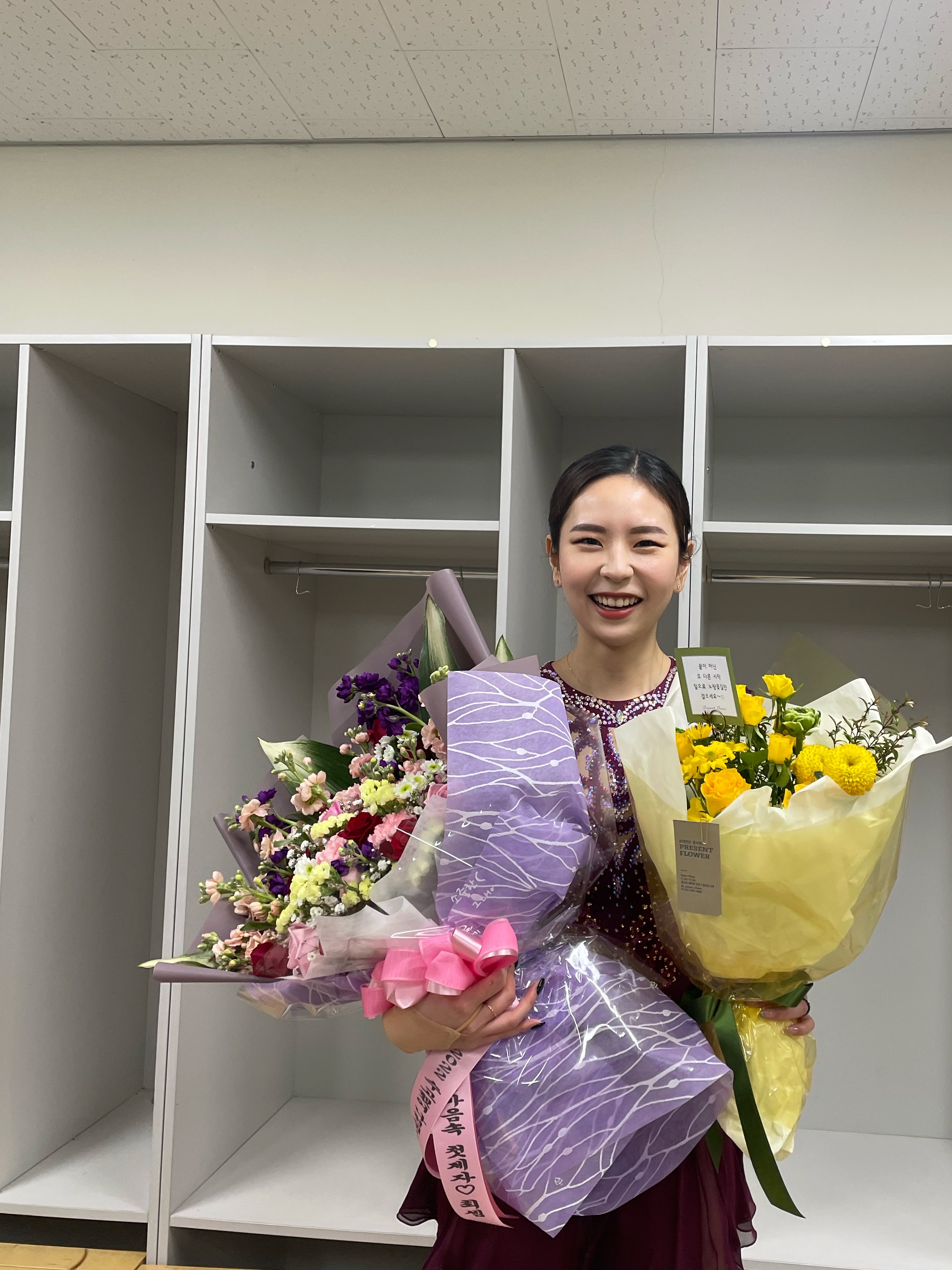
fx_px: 1210
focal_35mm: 33
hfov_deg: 42.6
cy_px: 622
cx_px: 596
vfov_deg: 55.3
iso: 125
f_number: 1.6
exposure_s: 1/120
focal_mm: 4.2
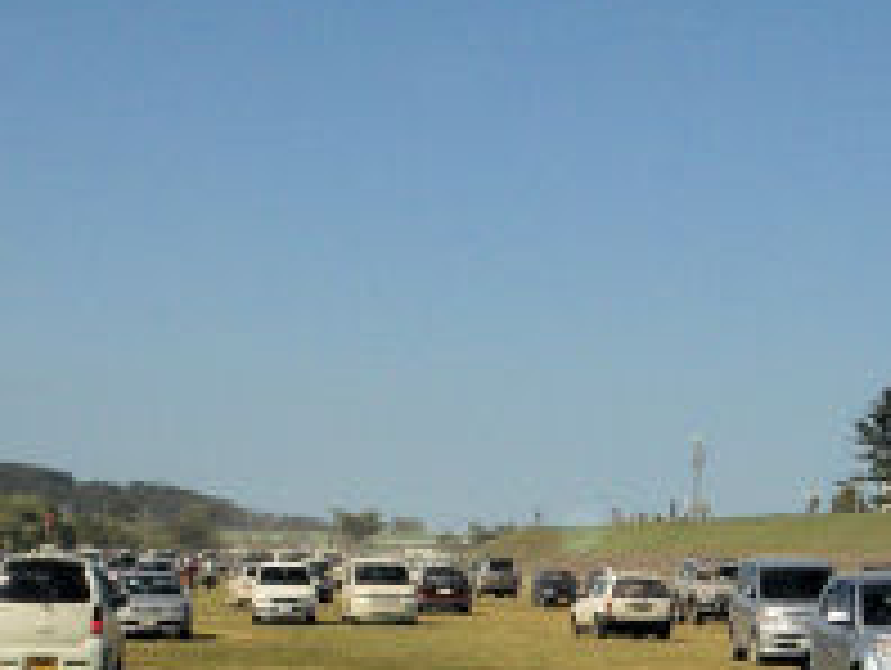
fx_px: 3402
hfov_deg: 14.9
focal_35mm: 132
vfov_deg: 11.2
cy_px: 578
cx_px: 446
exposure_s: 1/1600
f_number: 5.6
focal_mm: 10.2
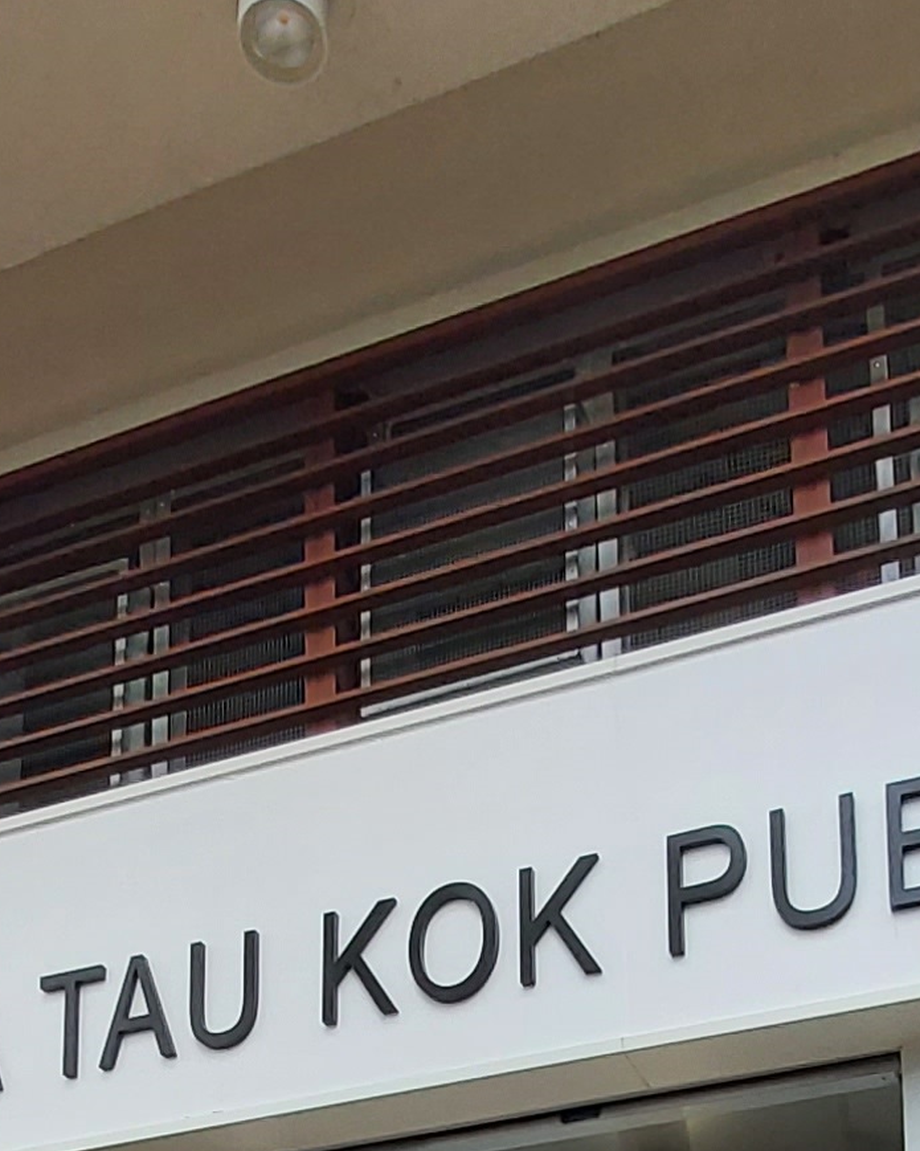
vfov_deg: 29.9
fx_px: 1498
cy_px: 1619
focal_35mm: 44
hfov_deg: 34.1
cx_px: 488
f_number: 2.2
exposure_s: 1/228
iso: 40
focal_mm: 1.42
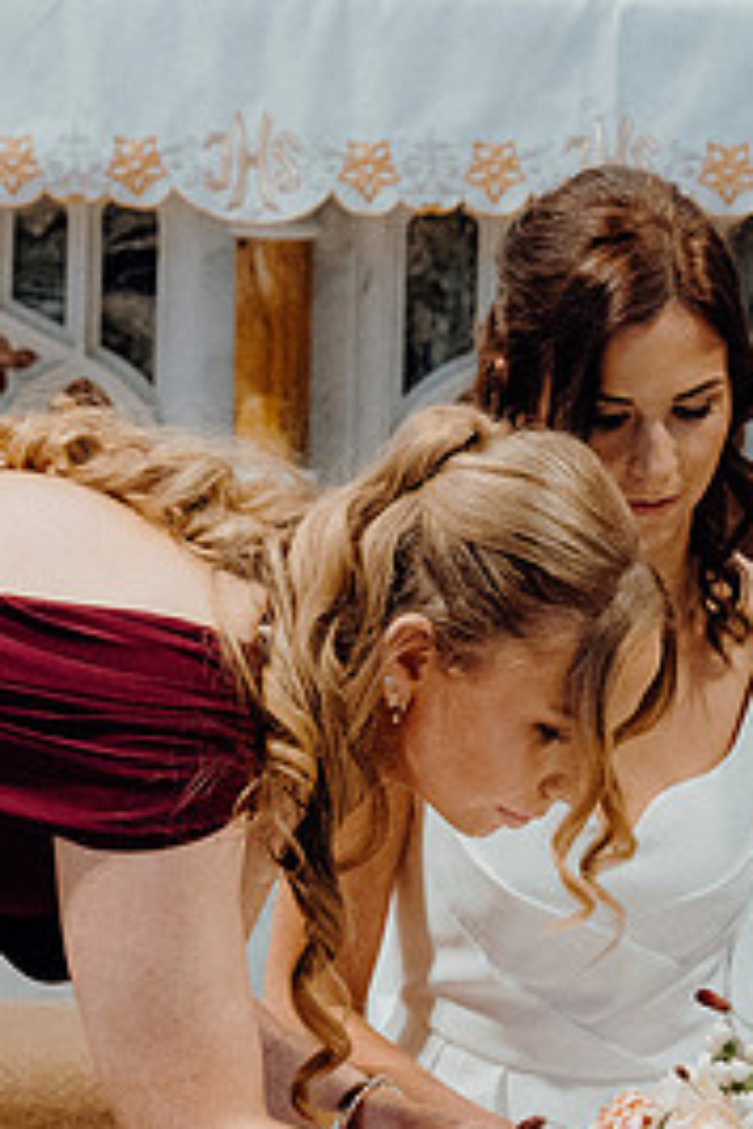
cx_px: 444
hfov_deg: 9.1
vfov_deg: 13.7
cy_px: 751
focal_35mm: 150
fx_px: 4706
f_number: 3.5
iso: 3200
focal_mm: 46
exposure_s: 1/160
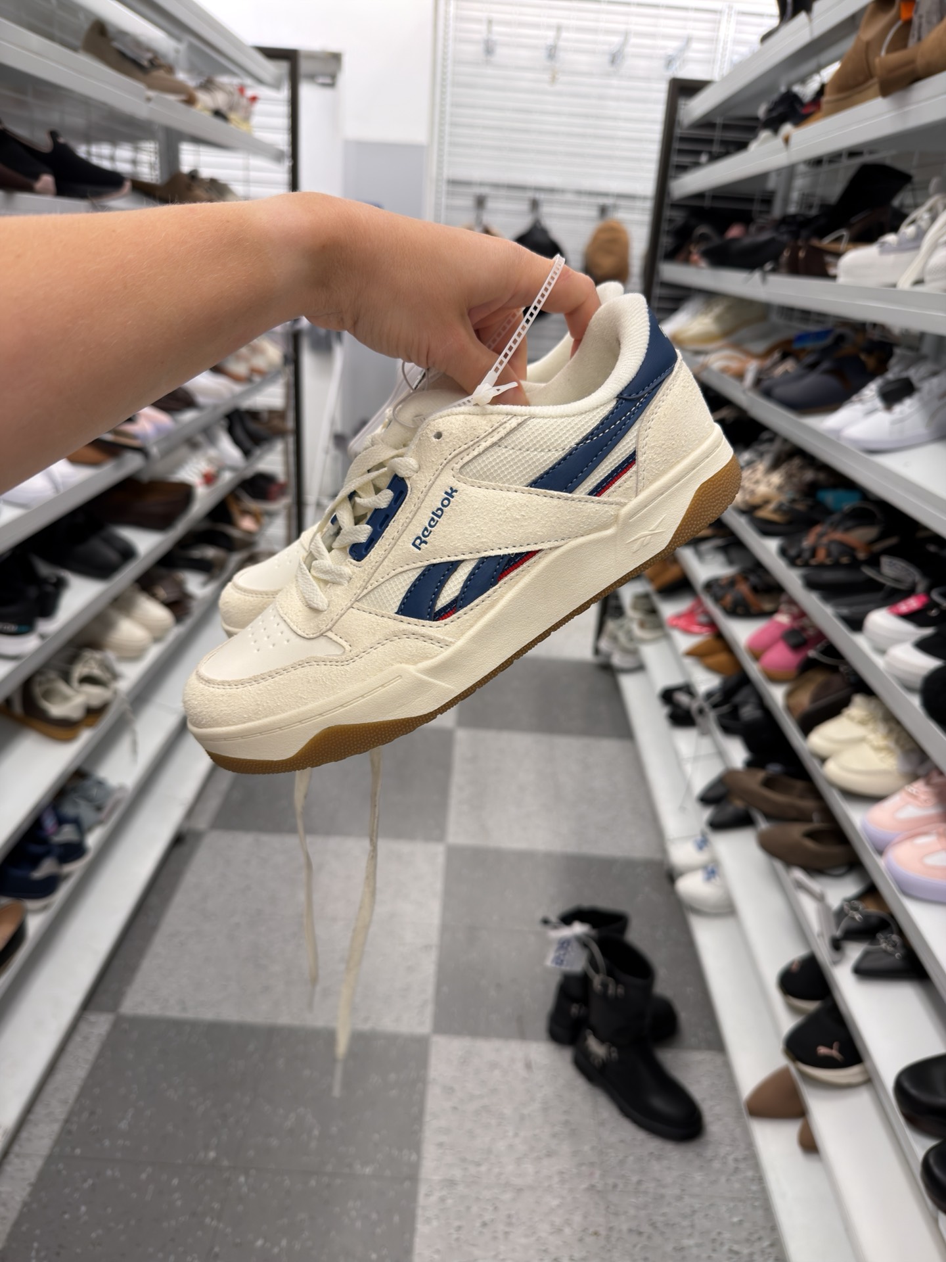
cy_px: 631
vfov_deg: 71.6
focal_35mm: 24
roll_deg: -4.0
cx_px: 473
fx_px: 875
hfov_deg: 56.8
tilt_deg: -22.7
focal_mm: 6.76
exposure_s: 1/60
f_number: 1.78
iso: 64
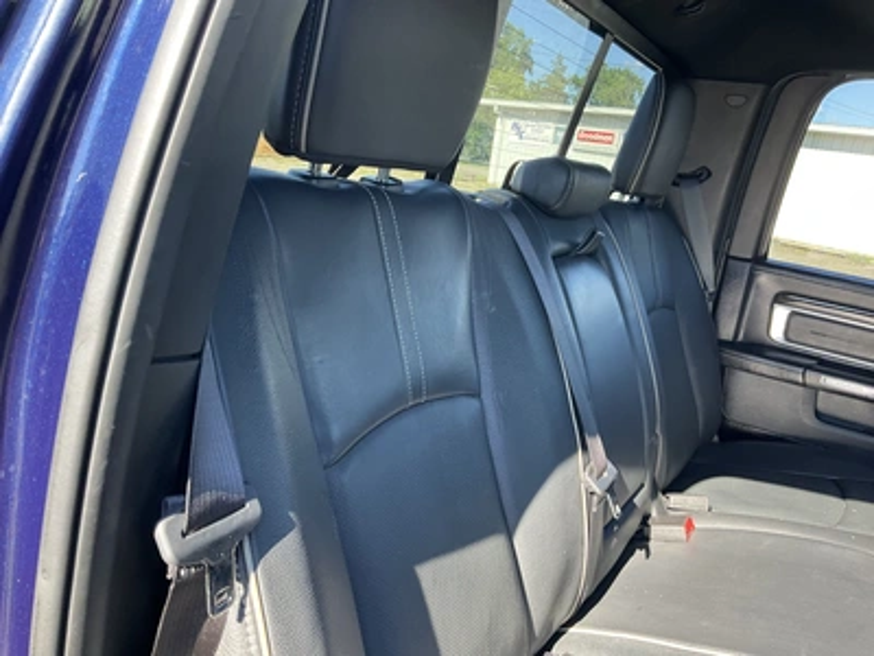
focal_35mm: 29
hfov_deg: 61.7
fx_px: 732
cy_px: 328
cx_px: 437
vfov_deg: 48.2
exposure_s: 1/122
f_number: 1.8
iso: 40
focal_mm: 3
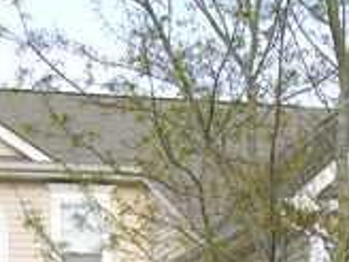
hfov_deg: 15.8
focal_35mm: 125
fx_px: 1260
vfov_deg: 11.3
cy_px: 420
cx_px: 168
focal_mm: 8.1
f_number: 5.1
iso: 50
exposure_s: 1/150
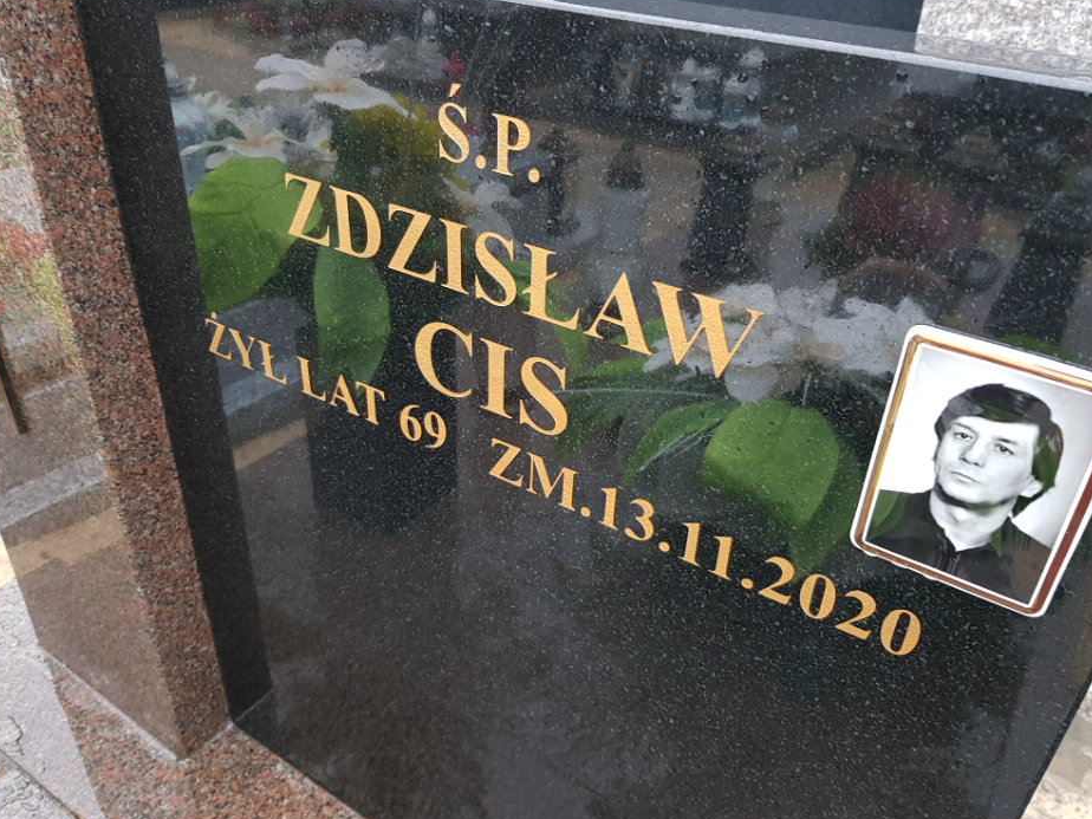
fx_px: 852
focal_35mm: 27
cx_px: 554
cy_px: 409
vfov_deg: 51.4
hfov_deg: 65.3
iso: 200
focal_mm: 4.2
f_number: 1.7
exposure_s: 1/50
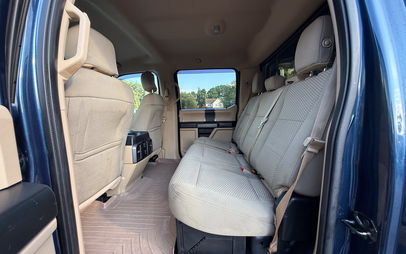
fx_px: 166
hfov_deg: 101.5
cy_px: 140
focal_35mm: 15
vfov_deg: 74.6
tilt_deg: -9.8
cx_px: 202
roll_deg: +0.4
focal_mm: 2.22
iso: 64
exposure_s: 1/99
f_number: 2.2
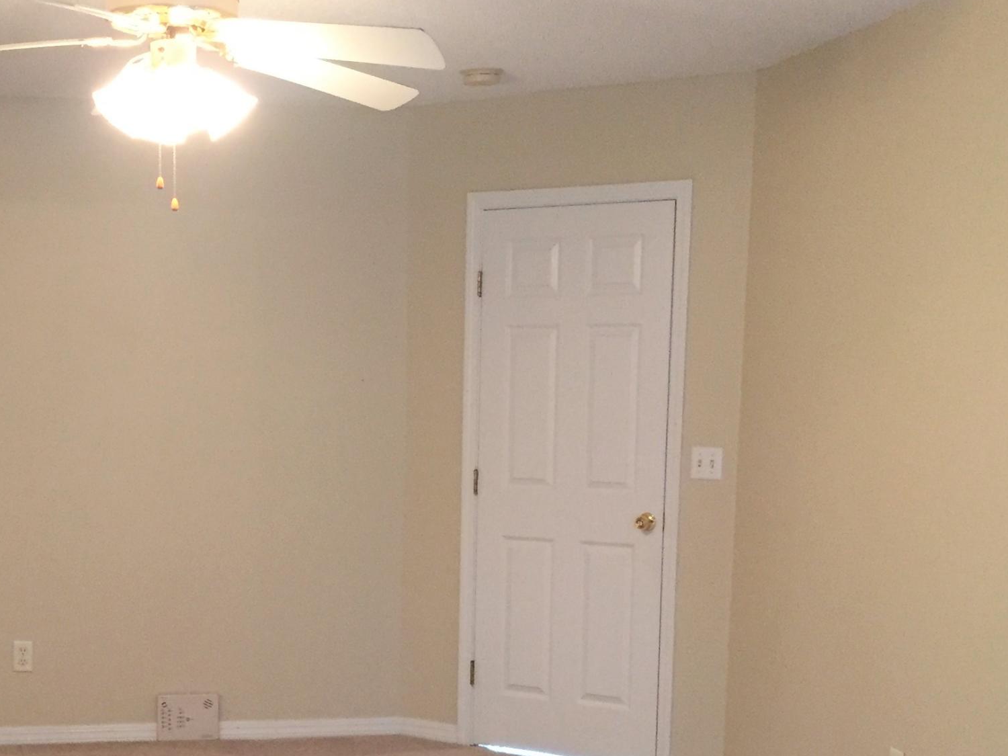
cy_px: 611
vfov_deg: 24.8
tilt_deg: -8.3
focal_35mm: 58
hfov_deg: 32.9
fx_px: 1689
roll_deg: -1.4
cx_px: 325
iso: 200
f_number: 2.2
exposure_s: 1/30
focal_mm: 4.15
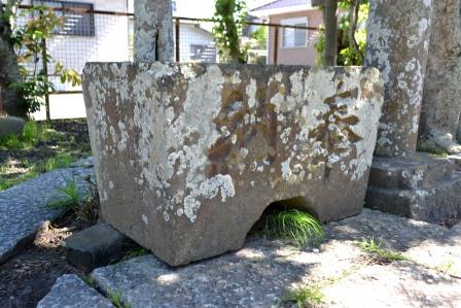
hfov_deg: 53.1
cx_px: 230
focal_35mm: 36
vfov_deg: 36.9
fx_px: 461
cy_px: 154
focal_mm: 24
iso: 160
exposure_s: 1/60
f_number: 5.6
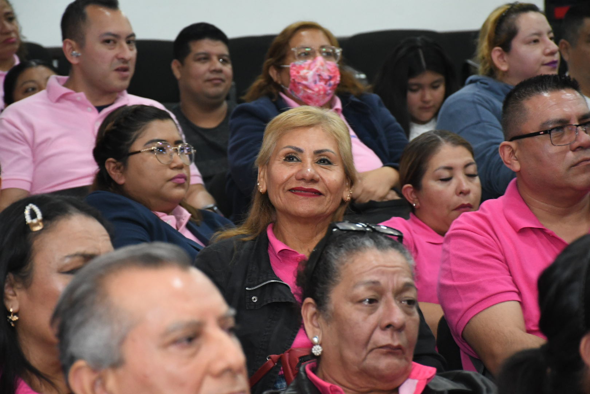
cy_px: 197
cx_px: 295
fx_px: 2212
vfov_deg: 10.2
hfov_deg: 15.2
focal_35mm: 135
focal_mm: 90
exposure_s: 1/100
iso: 4000
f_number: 6.3
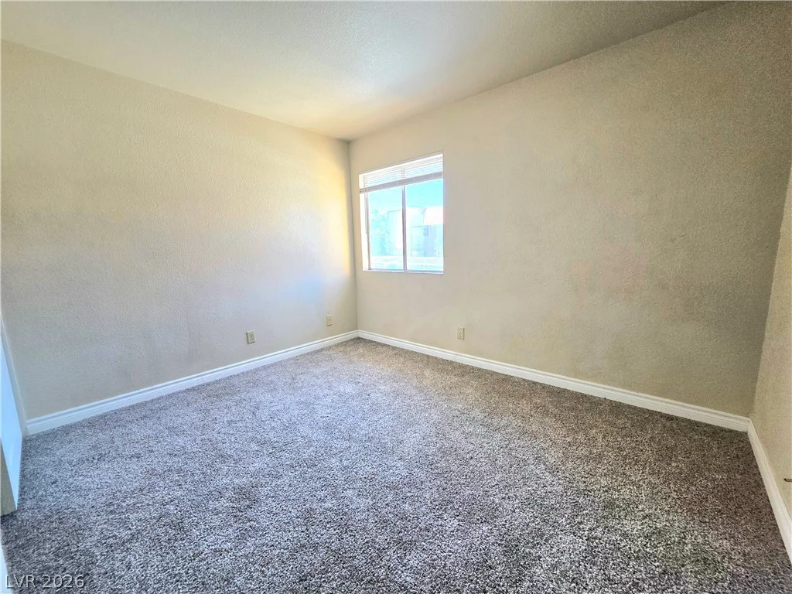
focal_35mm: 13
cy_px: 297
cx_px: 396
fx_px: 297
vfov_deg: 89.9
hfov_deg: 106.2
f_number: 1.9
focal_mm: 2.2
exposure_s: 1/120
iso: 64
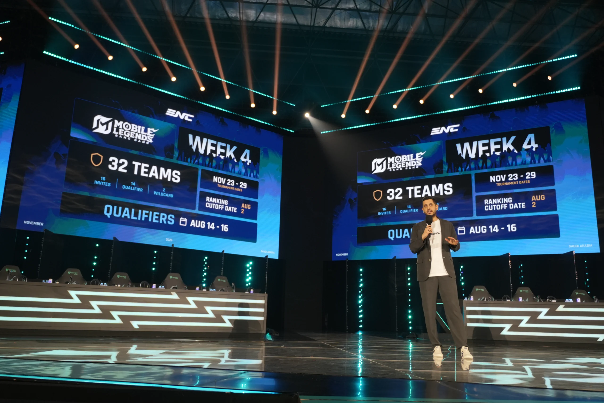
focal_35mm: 29
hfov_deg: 63.7
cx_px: 302
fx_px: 487
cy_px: 202
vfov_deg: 45.0
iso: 800
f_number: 2.8
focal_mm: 19.6
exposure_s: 1/400
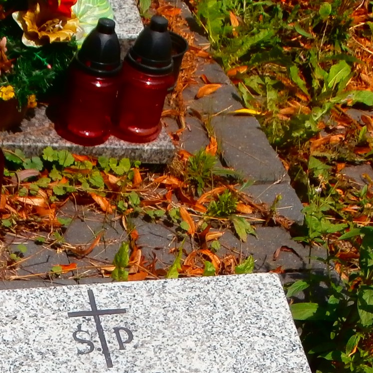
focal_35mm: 106
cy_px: 436
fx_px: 1292
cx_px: 125
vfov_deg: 15.9
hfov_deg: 16.4
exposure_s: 1/1600
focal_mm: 5.36
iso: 100
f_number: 3.5
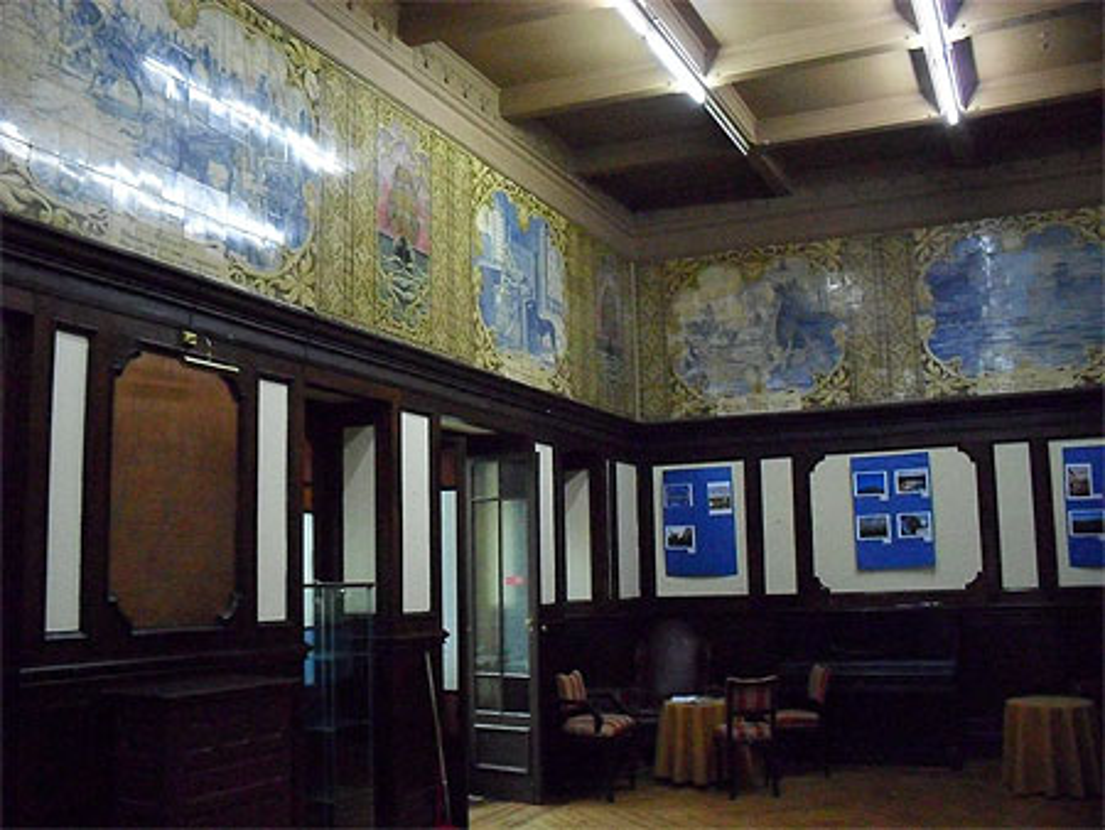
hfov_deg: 52.6
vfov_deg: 40.7
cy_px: 415
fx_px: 1118
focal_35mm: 35
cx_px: 552
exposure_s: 1/20
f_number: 3.2
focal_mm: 6.3
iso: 800
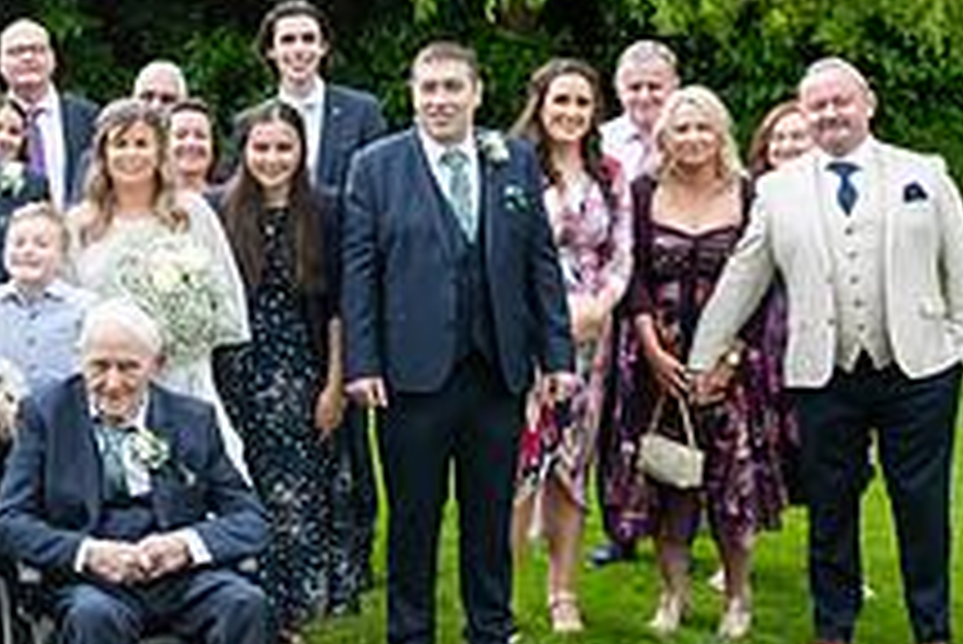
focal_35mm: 84
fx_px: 2248
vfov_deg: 16.3
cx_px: -18
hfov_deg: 23.1
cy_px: 218
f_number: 5
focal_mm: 31
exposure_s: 1/160
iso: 500
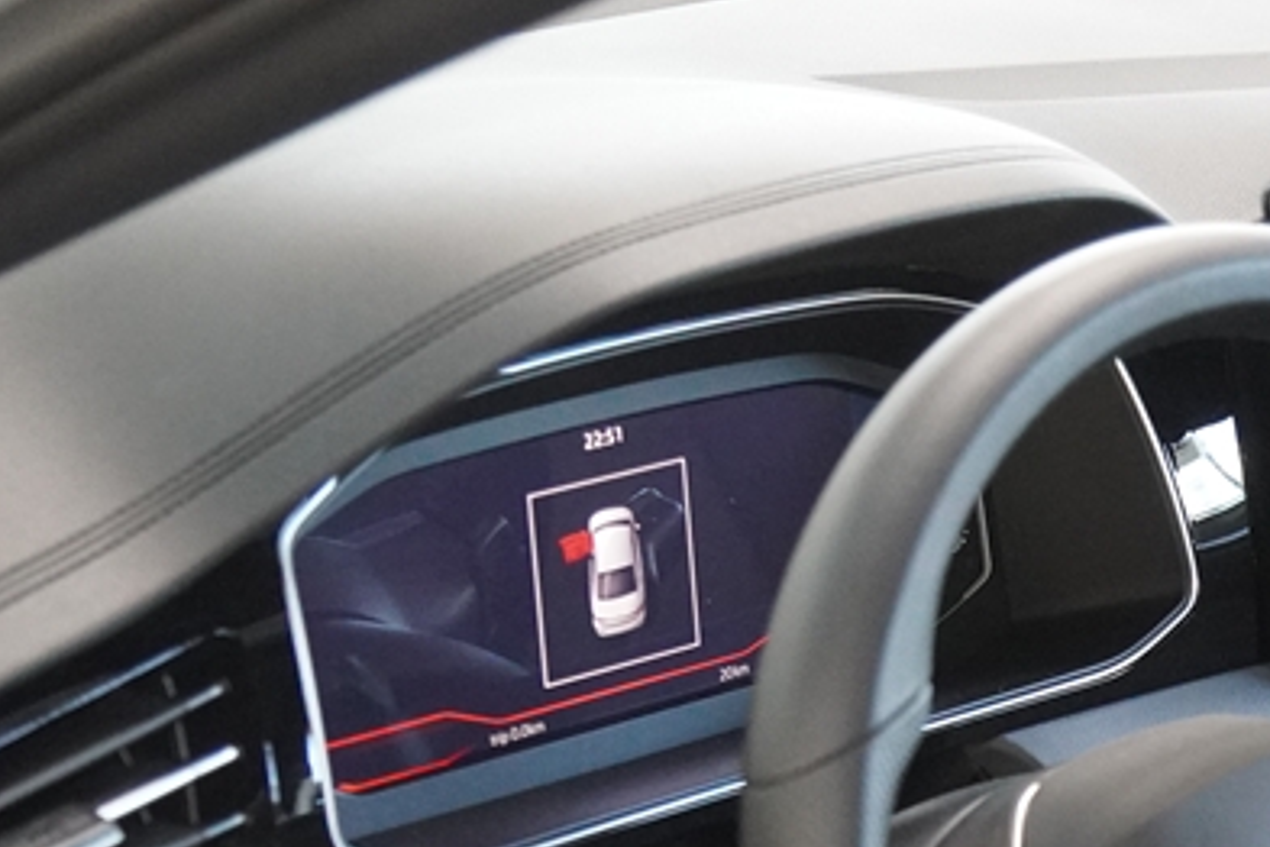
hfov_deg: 13.2
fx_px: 5372
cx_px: 1415
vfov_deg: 8.9
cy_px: 952
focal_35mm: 152
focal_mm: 39
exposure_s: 1/160
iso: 4000
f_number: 2.8
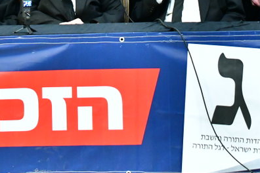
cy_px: -113
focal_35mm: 184
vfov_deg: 7.3
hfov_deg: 11.2
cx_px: 102
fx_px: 1329
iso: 3200
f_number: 5.6
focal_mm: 52
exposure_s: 1/160
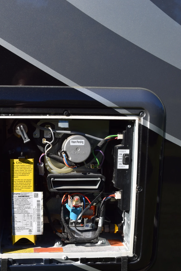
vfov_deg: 37.5
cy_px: 202
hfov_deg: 26.0
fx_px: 390
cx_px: 61
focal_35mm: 52
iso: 200
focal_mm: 23
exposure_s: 1/400
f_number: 10
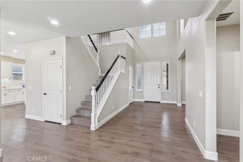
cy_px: 81
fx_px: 115
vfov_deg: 70.5
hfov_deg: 93.3
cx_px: 122
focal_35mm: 17
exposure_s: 2.5
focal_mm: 17
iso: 100
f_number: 22
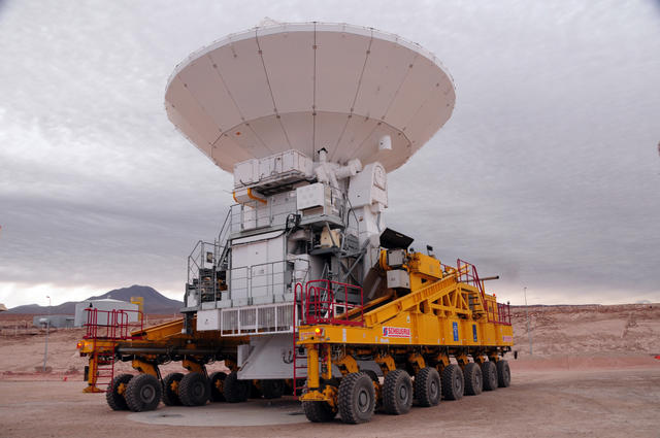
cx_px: 330
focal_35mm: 27
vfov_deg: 47.8
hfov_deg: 67.4
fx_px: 494
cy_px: 219
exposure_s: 1/250
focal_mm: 18
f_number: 8
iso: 320
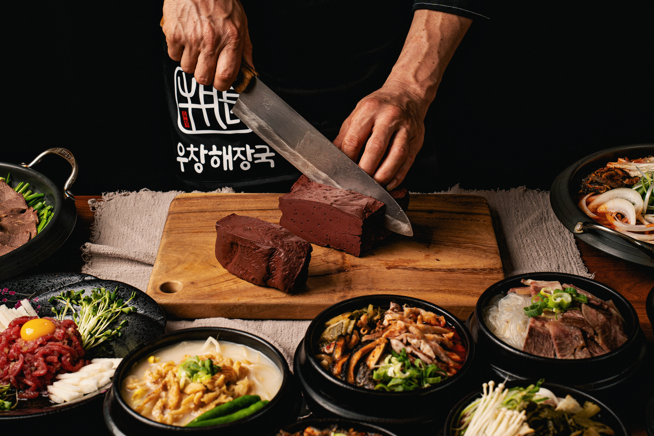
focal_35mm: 64
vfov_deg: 21.2
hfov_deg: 31.4
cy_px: 218
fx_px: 1163
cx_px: 327
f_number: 11
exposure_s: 1/125
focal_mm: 64
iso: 100
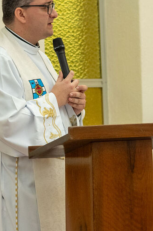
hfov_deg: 5.9
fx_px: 1481
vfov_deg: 8.9
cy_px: 85
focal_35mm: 232
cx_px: 15
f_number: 3.5
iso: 2000
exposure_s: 1/160
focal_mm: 85
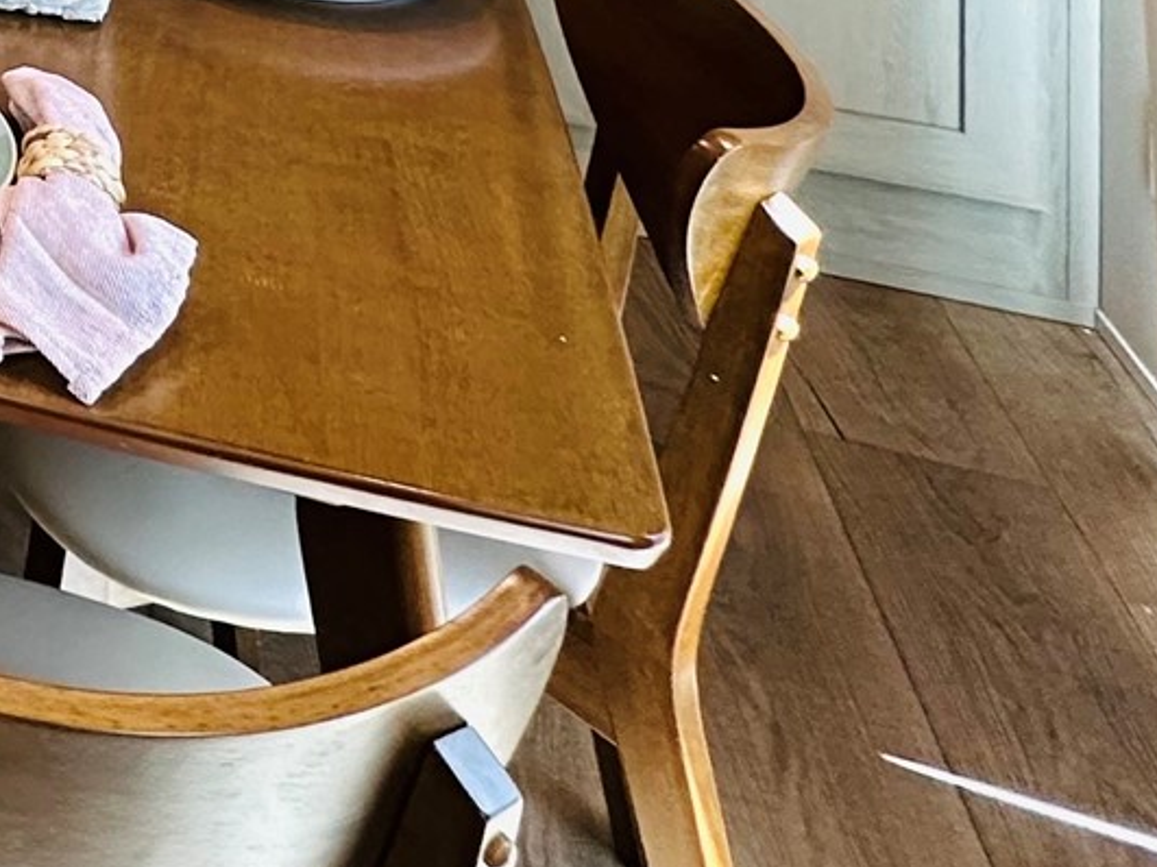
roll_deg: +1.7
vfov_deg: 19.6
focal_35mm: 54
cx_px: -734
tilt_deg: -1.8
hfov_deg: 24.2
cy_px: -721
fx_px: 1804
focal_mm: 2.22
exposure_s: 1/120
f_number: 2.2
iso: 250
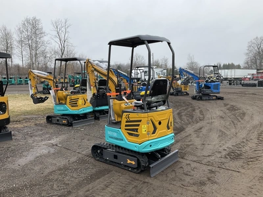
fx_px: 220
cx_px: 132
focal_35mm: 29
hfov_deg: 61.7
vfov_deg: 48.2
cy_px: 98
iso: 25
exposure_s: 1/545
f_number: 1.8
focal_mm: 3
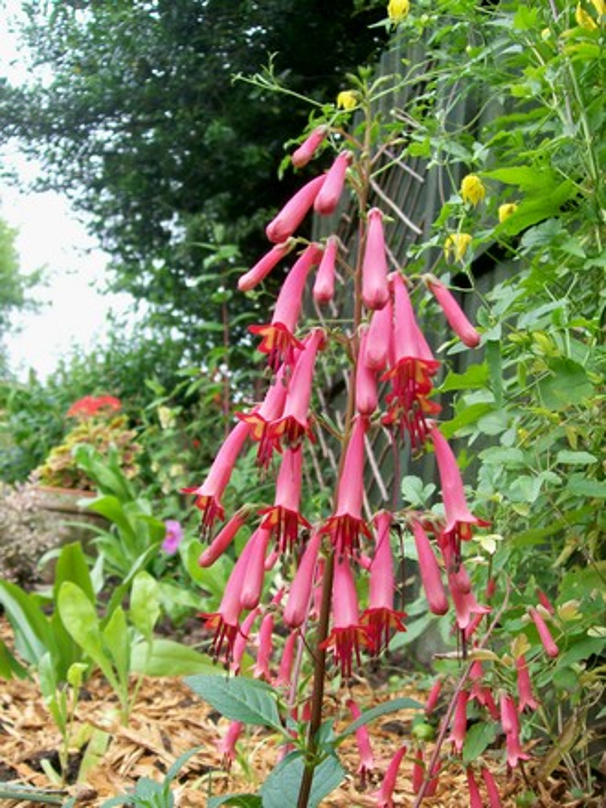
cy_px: 404
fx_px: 840
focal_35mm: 36
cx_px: 303
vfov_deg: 51.4
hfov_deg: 39.7
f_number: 2.7
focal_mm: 6
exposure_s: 1/117
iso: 80
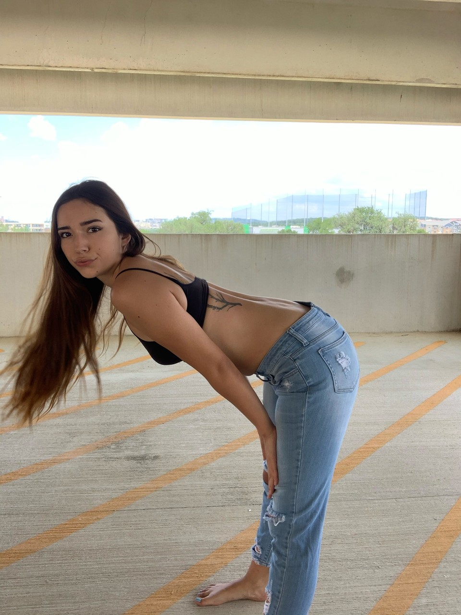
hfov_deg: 44.2
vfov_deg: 56.8
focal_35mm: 32
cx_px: 230
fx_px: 568
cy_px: 308
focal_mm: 2.87
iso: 16
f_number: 2.2
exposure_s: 1/121
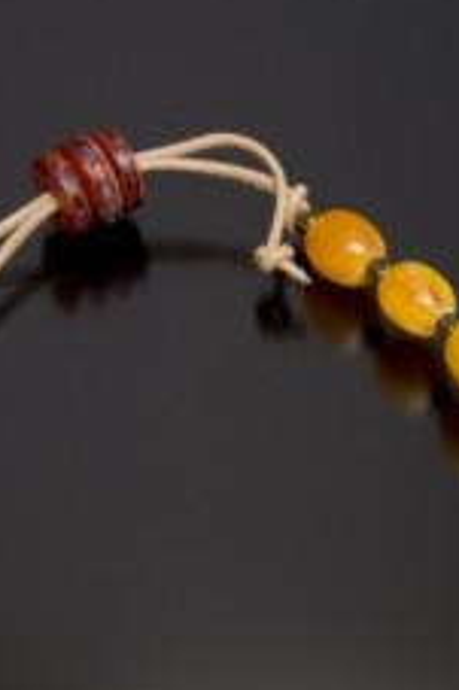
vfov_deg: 19.2
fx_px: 1954
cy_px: 755
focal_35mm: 102
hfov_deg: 13.4
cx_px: 280
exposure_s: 1/60
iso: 200
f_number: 14
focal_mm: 44
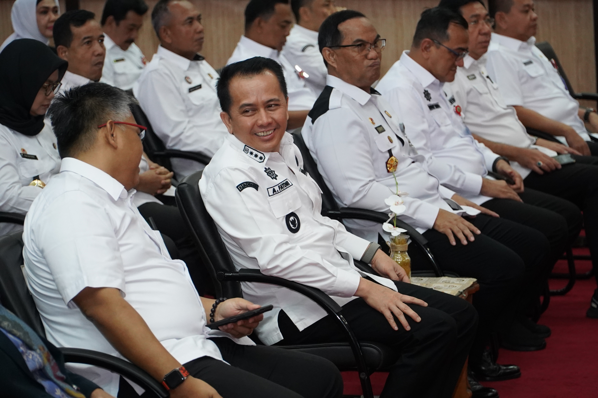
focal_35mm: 142
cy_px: 199
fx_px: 2359
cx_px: 299
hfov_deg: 14.4
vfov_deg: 9.7
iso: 4000
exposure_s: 1/160
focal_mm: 95
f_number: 4
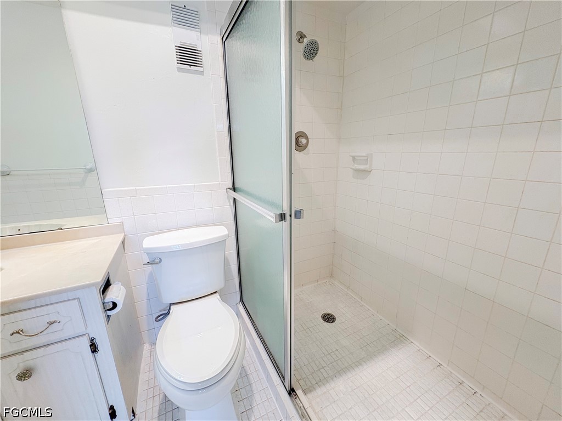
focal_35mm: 14
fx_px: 227
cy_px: 210
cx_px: 281
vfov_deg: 85.7
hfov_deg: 102.1
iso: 100
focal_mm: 2.22
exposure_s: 1/120
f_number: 2.2
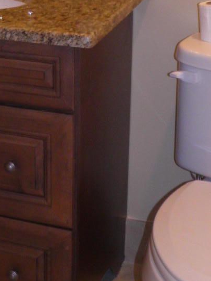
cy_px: -45
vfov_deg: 22.0
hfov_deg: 17.7
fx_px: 675
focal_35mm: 83
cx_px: 51
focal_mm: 4.9
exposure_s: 1/30
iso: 100
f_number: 2.8
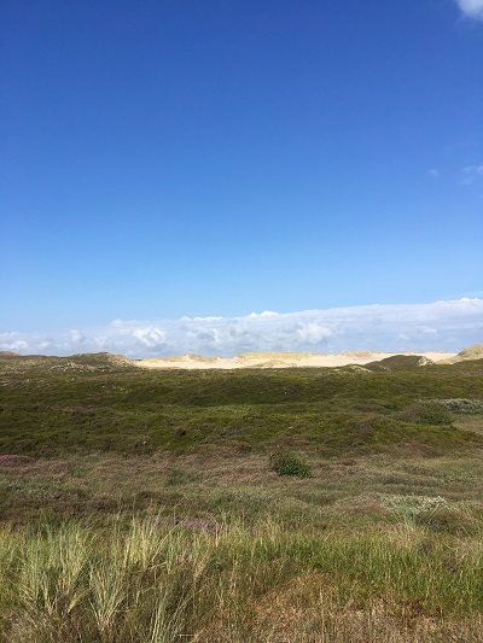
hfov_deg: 48.2
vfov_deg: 61.6
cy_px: 322
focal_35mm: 29
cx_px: 242
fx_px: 539
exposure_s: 1/1972
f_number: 2.2
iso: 25
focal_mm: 4.15
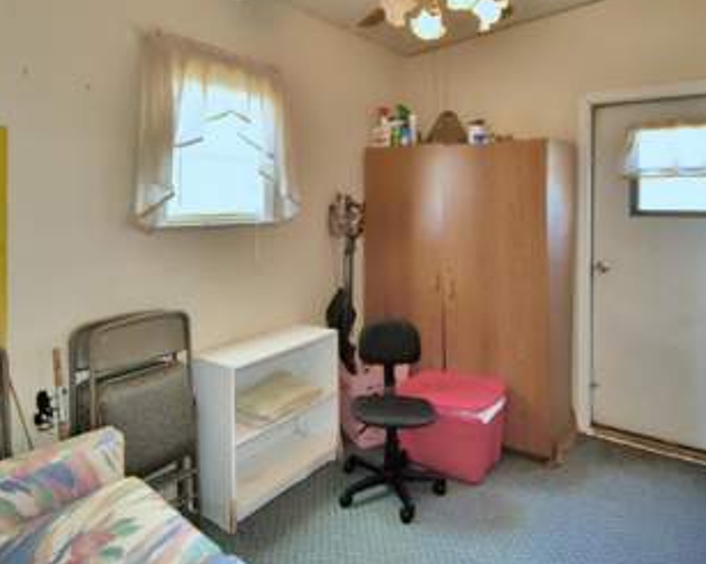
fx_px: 459
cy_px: 201
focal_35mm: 22
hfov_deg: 75.1
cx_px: 347
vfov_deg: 61.9
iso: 200
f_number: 4.5
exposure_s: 1/50
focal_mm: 10
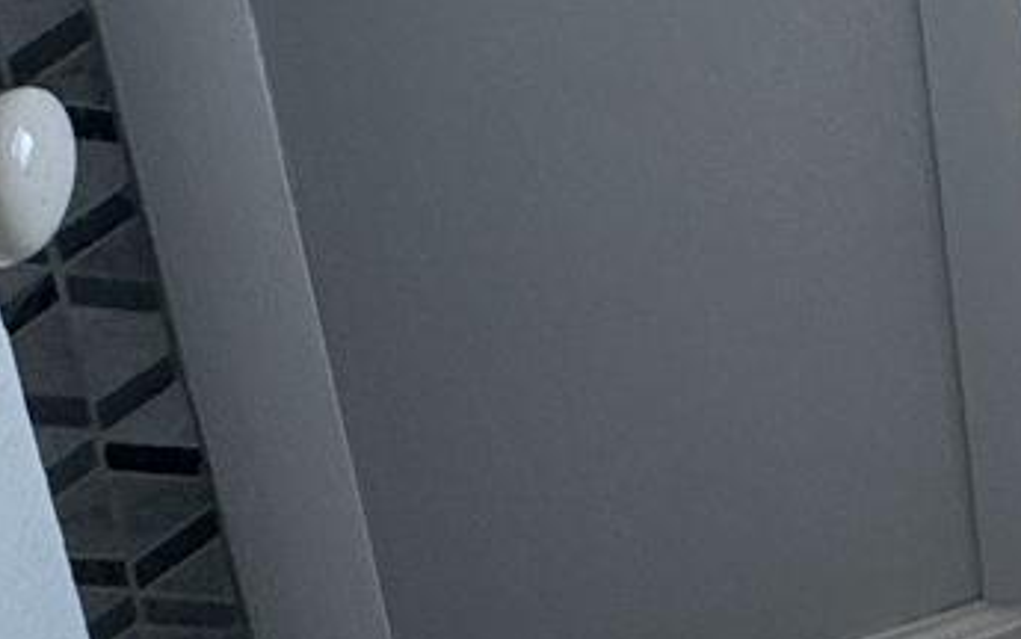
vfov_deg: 11.4
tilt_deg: -19.3
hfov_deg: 18.4
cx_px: 1841
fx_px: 2450
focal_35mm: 88
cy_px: -1047
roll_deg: -3.0
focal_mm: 2.22
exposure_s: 1/174
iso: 40
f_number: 2.2
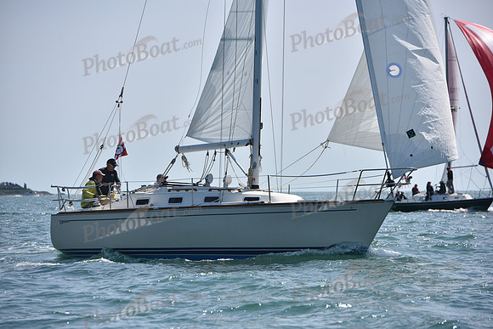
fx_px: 2739
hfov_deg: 10.3
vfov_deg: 6.9
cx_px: 246
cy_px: 164
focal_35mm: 200
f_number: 7.1
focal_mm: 200
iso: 320
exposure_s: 1/800
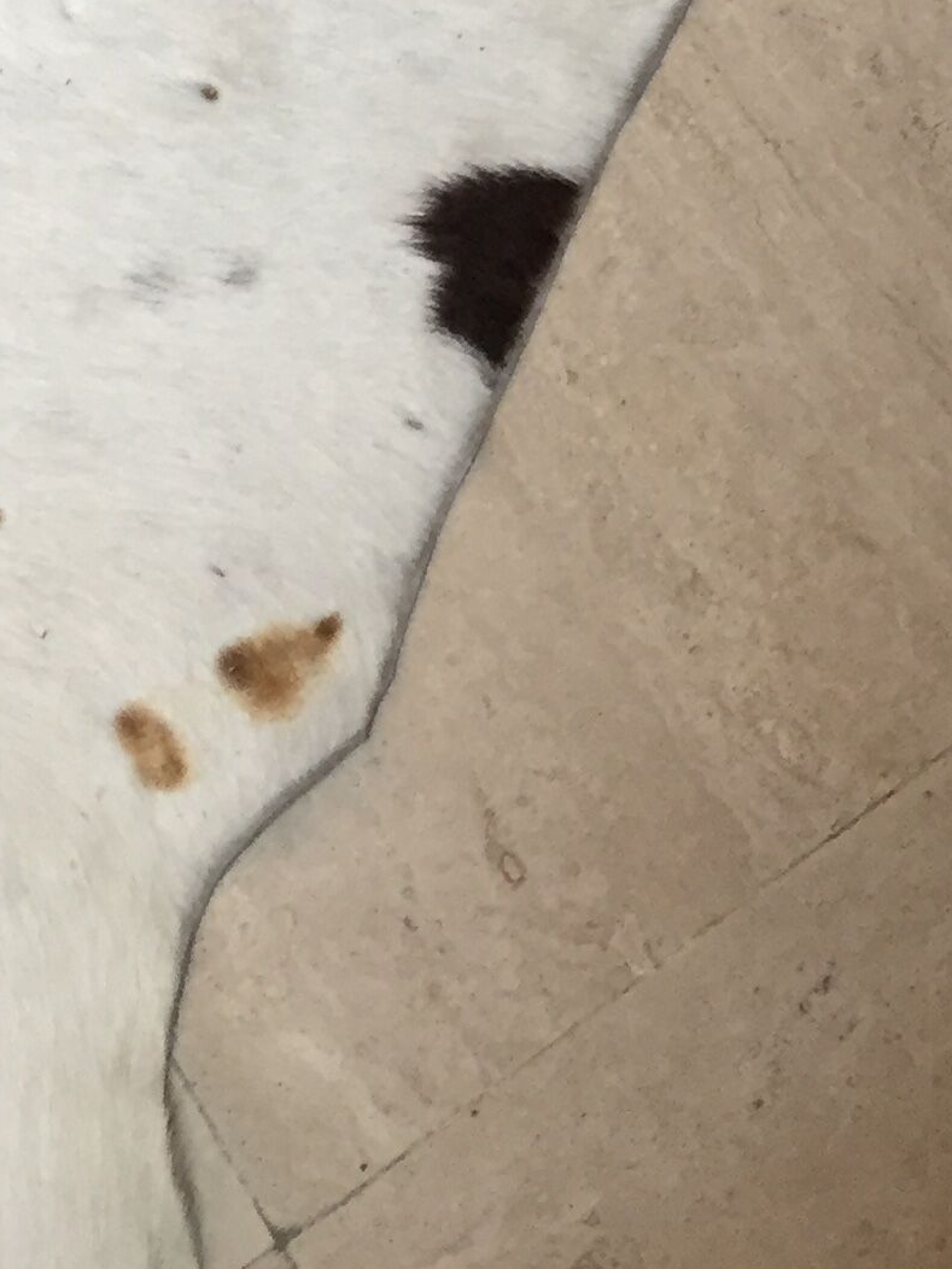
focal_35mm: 90
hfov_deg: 16.0
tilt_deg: -67.6
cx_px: -60
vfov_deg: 18.9
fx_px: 3300
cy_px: -688
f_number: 2.2
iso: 125
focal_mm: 4.15
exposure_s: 1/33
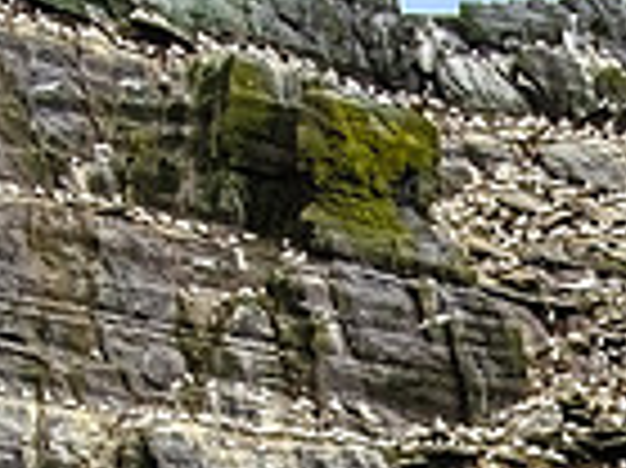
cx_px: 664
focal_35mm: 364
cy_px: 945
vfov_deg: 4.0
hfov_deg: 5.4
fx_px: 6577
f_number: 18
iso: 500
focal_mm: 50
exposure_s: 1/160
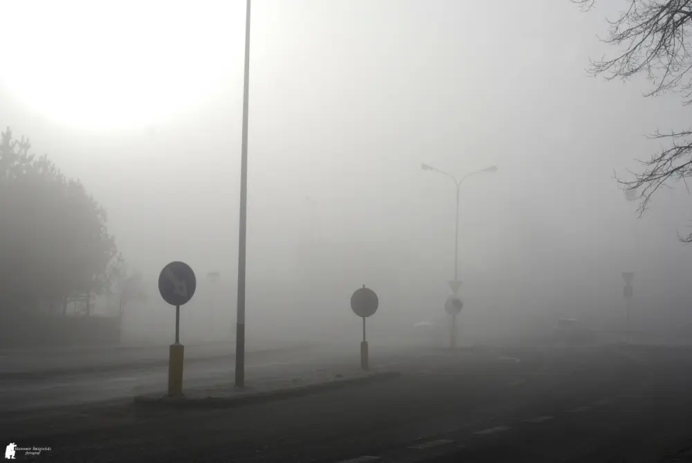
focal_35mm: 52
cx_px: 346
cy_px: 232
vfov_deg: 25.8
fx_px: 1010
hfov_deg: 37.8
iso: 100
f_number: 5.6
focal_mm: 35
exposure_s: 1/350
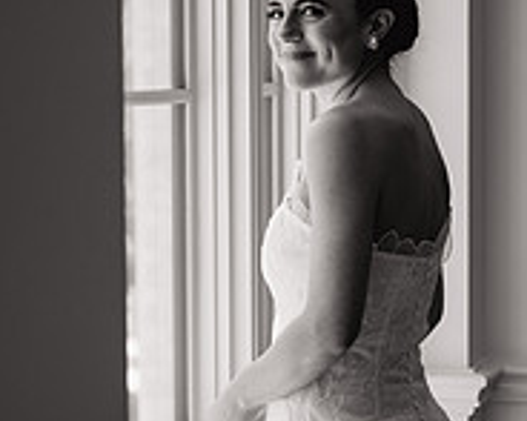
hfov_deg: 11.9
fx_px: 2510
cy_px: 318
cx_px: 418
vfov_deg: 9.6
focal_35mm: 161
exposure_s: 1/1250
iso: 500
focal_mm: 70
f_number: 3.5
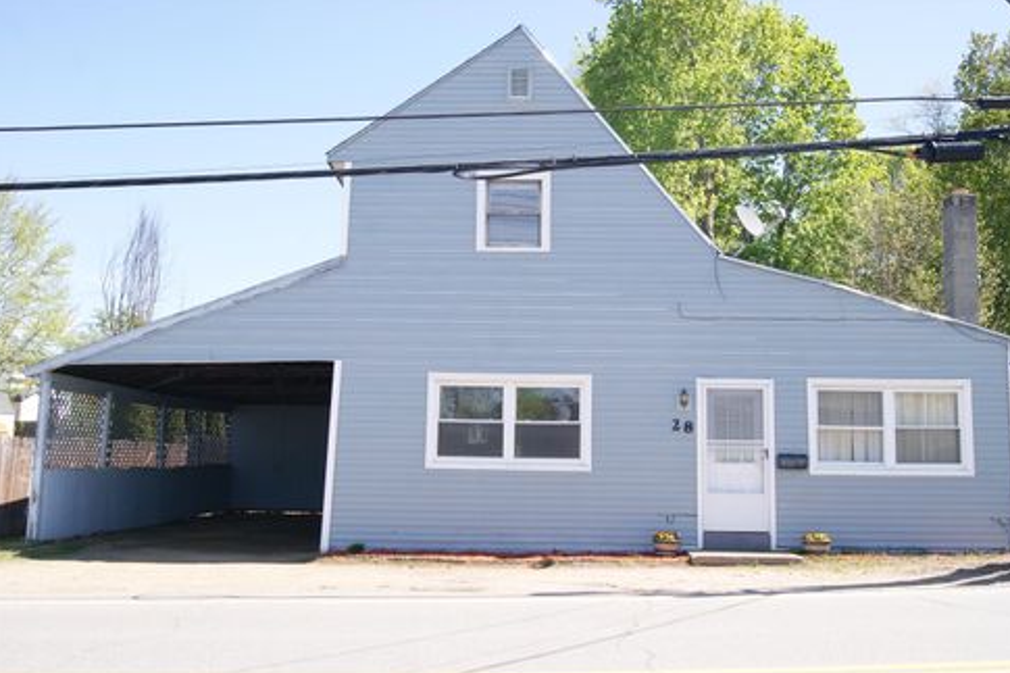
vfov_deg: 38.9
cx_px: 510
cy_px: 341
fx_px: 954
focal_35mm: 34
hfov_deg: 55.8
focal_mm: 22
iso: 100
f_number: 9
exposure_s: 1/160
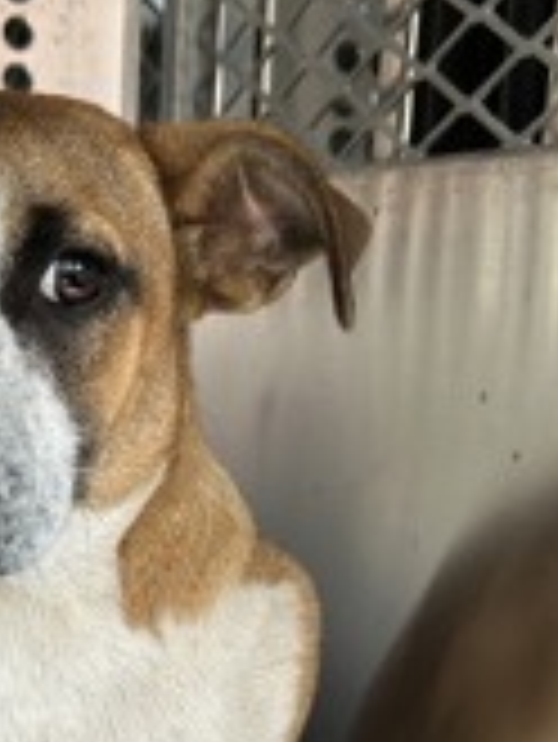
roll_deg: -2.4
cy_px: 706
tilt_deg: -10.4
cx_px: 106
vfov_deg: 28.0
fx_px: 1417
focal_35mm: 66
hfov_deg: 22.0
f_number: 1.5
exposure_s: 1/121
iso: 80
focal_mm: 5.7
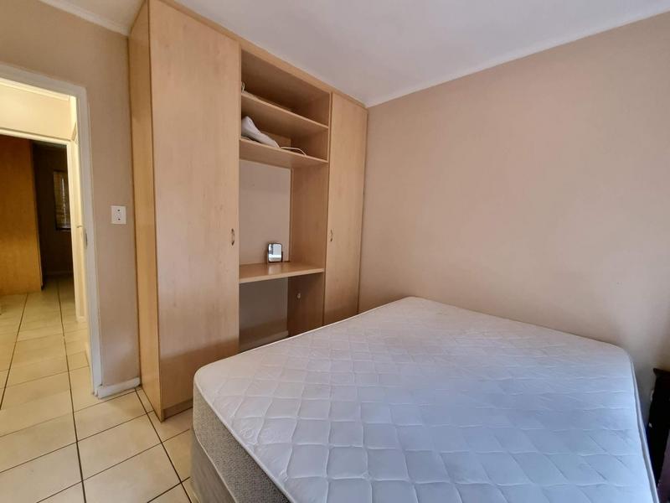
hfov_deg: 106.2
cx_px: 335
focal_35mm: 13
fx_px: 252
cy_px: 252
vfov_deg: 89.9
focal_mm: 2.2
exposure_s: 1/25
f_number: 2.2
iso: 800
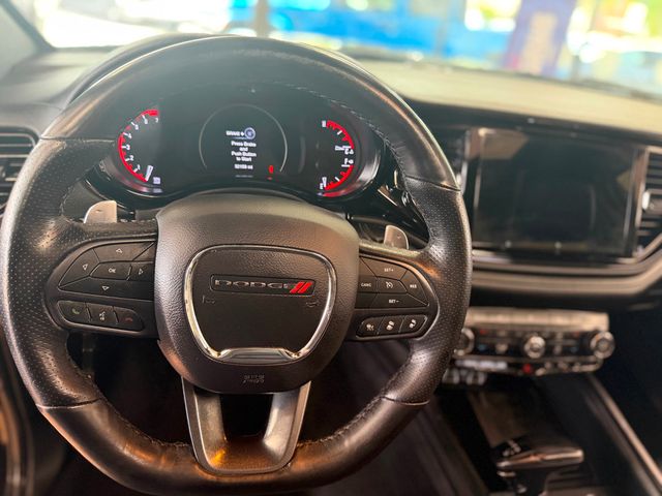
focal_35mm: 24
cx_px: 331
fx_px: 459
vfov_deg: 56.8
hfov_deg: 71.6
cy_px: 248
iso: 500
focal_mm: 6.76
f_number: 1.78
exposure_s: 1/60
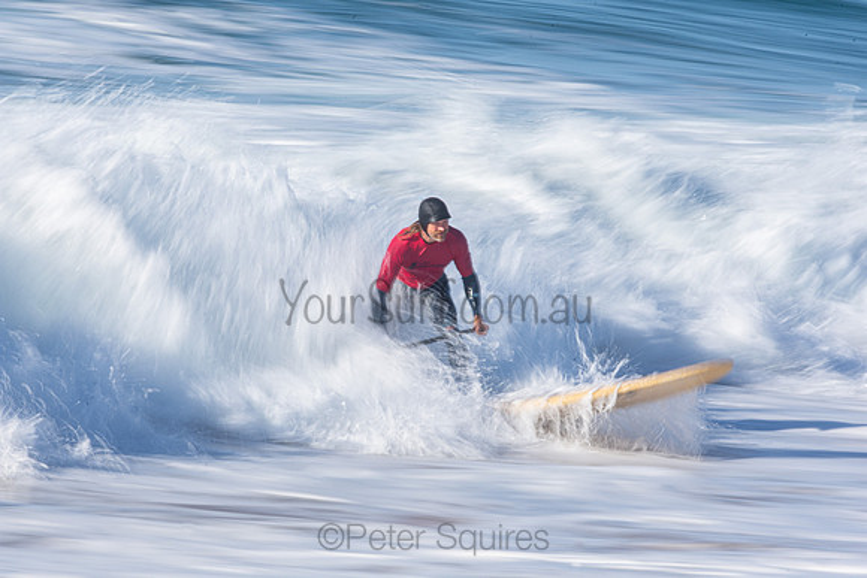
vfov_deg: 1.8
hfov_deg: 2.7
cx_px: 434
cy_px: 289
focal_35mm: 750
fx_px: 18066
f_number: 32
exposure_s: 1/15
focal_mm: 500
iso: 100
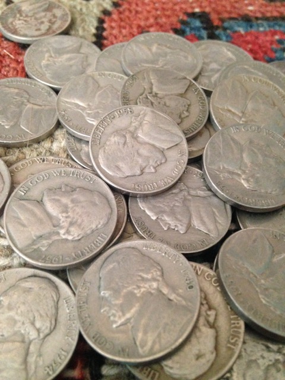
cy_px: 190
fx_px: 362
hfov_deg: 42.9
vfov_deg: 55.4
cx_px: 142
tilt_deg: -56.2
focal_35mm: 33
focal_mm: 4.12
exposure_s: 1/15
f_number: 2.4
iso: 500
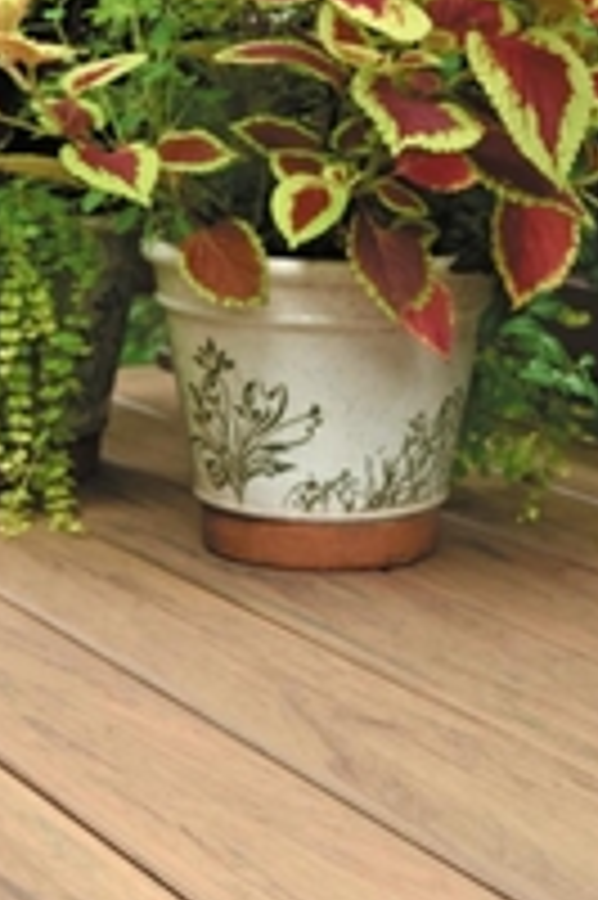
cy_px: 666
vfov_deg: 21.7
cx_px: 351
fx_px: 2321
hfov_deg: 14.7
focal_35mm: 93
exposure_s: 1/25
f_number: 8
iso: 400
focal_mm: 31
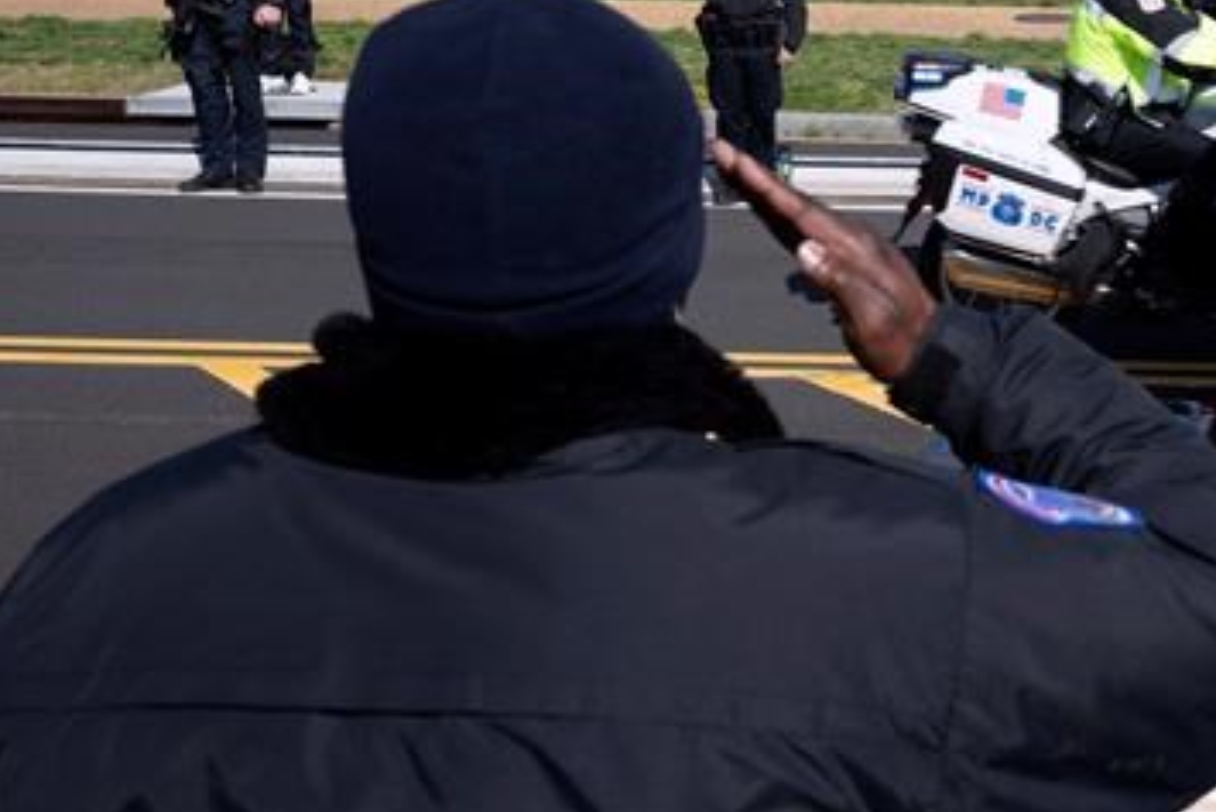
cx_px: 1076
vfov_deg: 21.0
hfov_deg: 30.2
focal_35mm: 64
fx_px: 2163
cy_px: 152
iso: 125
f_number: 8
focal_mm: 35
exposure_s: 1/320
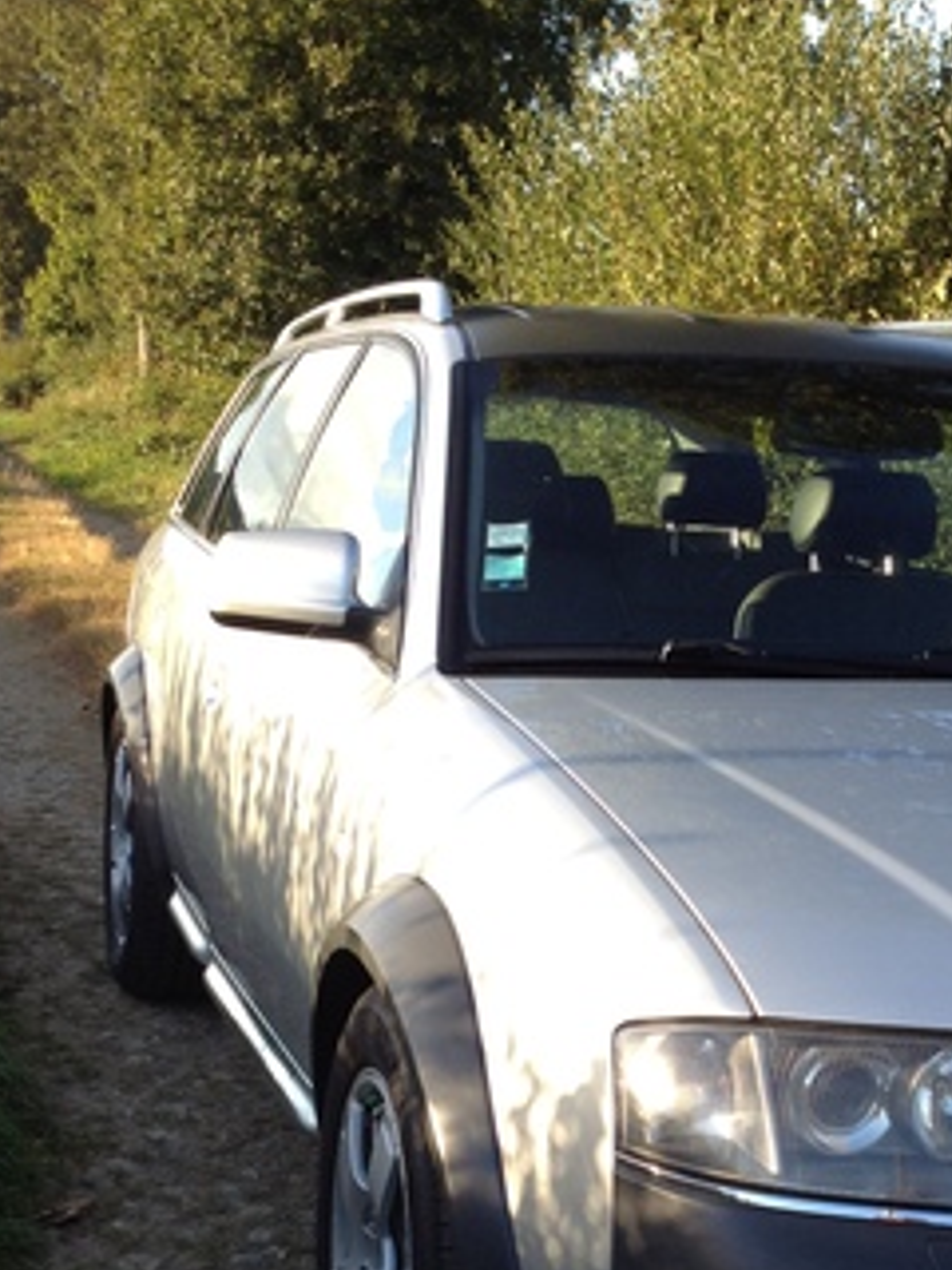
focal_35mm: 70
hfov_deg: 20.9
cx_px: 643
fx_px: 2567
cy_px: 1036
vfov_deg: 27.2
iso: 64
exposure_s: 1/265
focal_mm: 4.28
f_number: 2.4
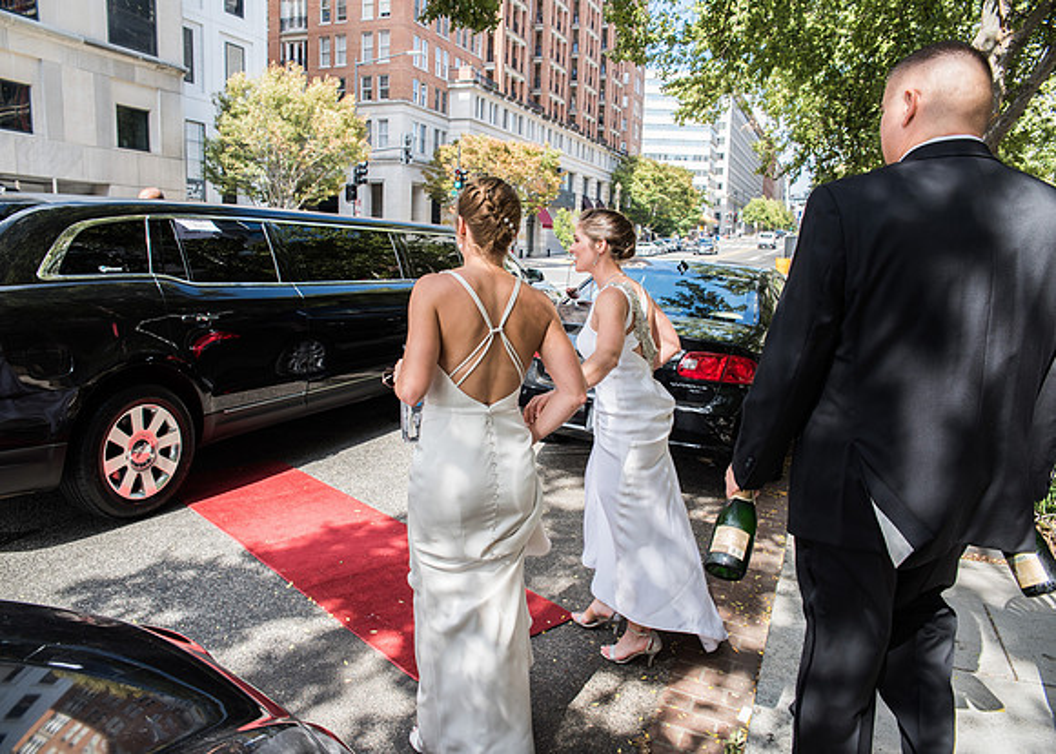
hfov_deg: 70.0
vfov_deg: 53.2
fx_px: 753
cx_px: 526
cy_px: 377
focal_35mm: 25
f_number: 7.1
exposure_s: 1/160
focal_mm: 24
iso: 200
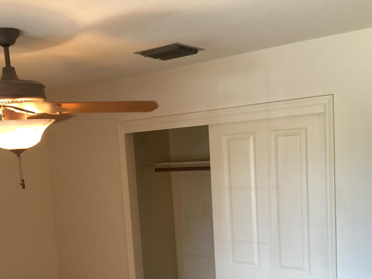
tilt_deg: -5.4
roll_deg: +4.8
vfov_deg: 33.9
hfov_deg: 44.1
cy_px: 197
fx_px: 451
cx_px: 120
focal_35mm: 42
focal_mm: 4.15
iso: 50
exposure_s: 1/15
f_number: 2.2
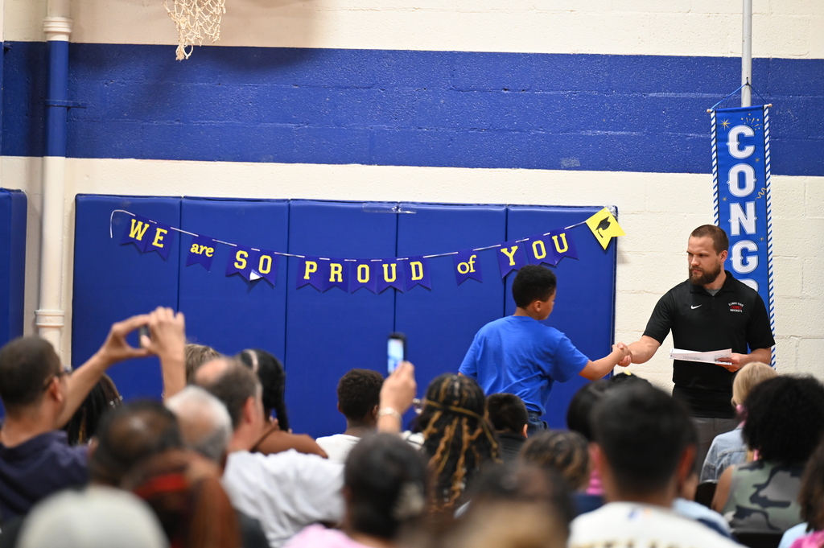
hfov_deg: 16.4
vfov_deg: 10.9
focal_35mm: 125
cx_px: 412
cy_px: 274
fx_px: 2859
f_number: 2.8
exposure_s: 1/125
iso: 2200
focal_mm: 125
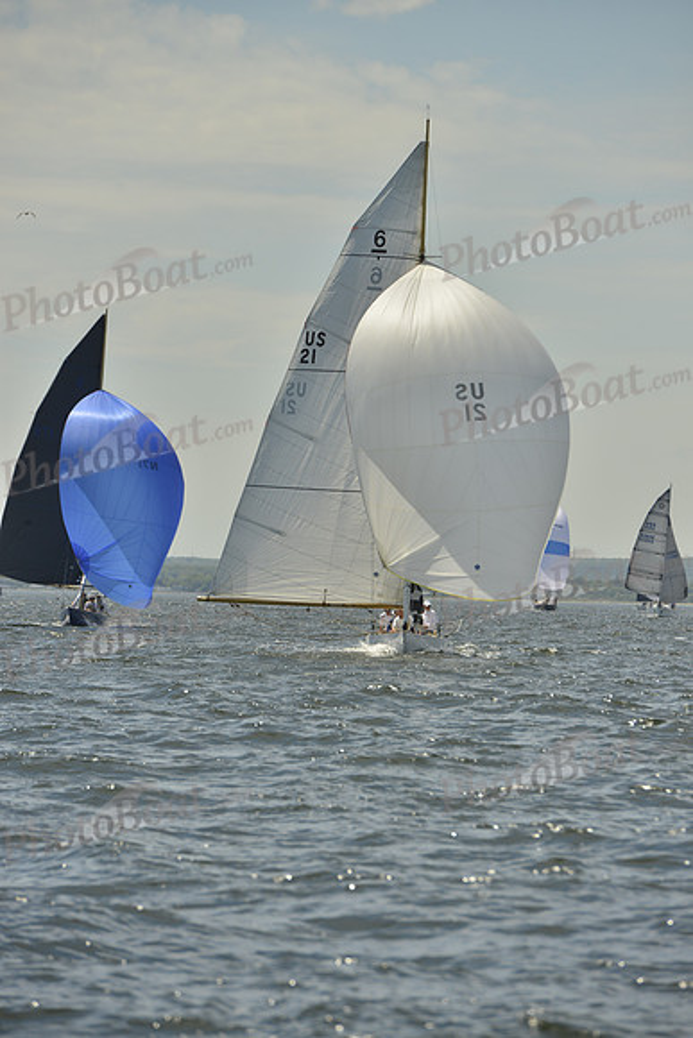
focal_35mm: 200
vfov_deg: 10.3
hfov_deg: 6.9
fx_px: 5771
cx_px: 346
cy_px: 519
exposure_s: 1/1600
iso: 280
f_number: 9
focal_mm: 200
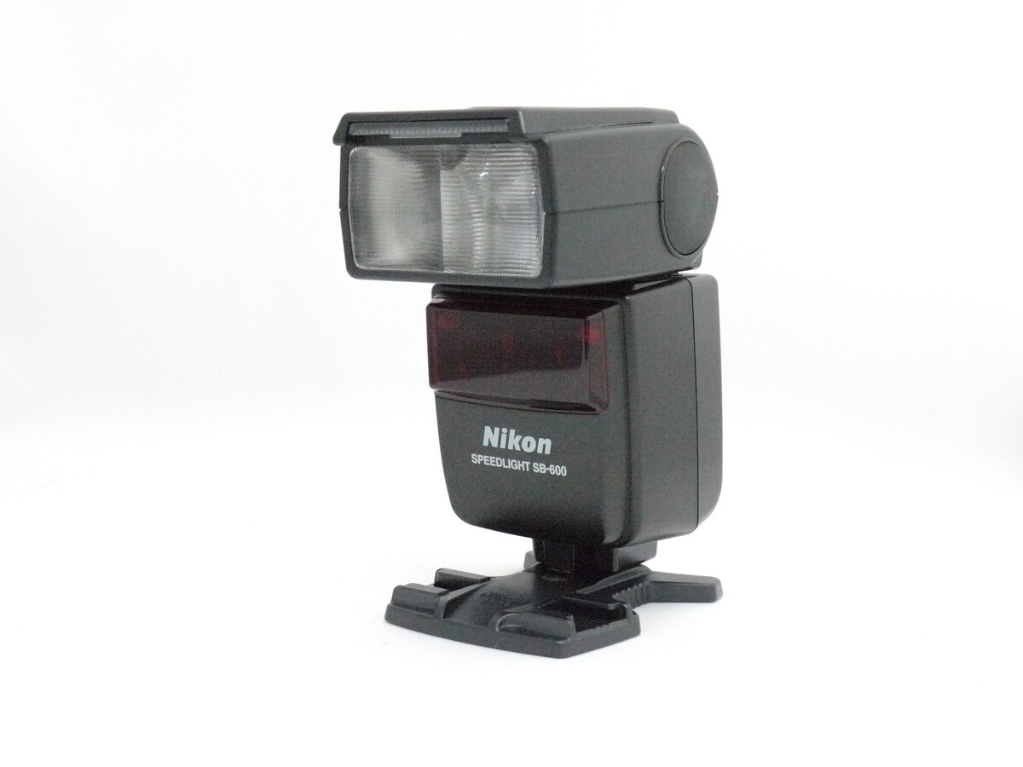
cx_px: 512
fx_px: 1478
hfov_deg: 38.2
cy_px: 384
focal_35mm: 50
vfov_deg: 29.1
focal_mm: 25
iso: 3200
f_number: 8
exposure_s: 1/80
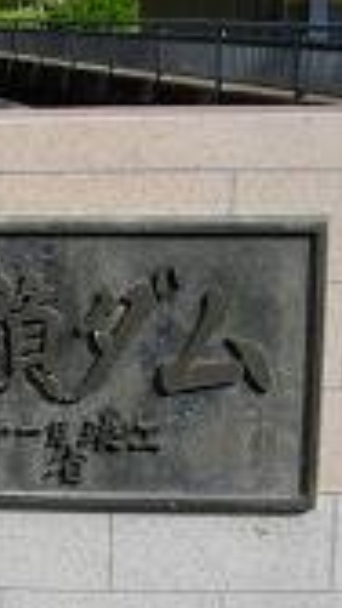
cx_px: -49
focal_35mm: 81
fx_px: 1305
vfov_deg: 26.1
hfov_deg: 14.5
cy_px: 404
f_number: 5.5
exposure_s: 1/500
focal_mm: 5.7
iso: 100
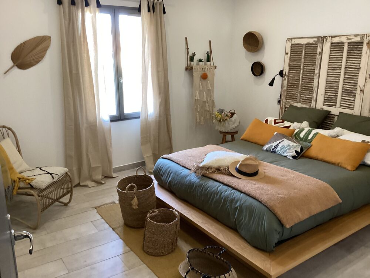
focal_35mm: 31
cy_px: 139
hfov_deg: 58.4
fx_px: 331
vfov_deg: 45.4
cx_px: 185
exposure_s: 1/50
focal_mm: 3.3
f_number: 2.4
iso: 320
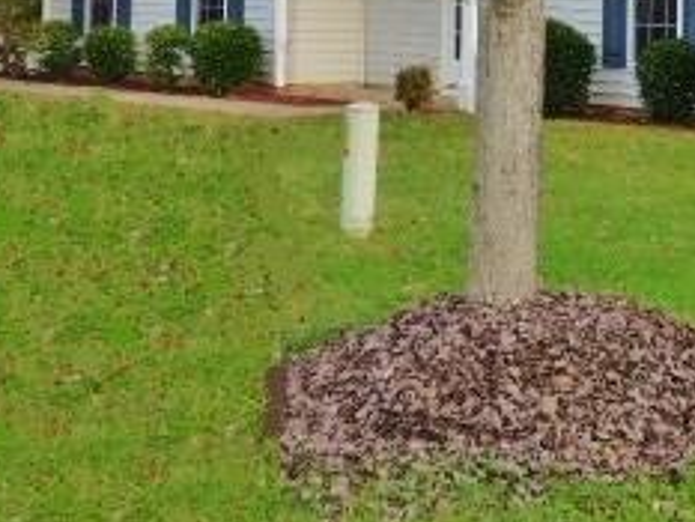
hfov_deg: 19.3
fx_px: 1989
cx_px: 674
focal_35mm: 99
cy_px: -137
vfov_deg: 14.4
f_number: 3.4
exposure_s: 1/400
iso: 160
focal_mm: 6.18
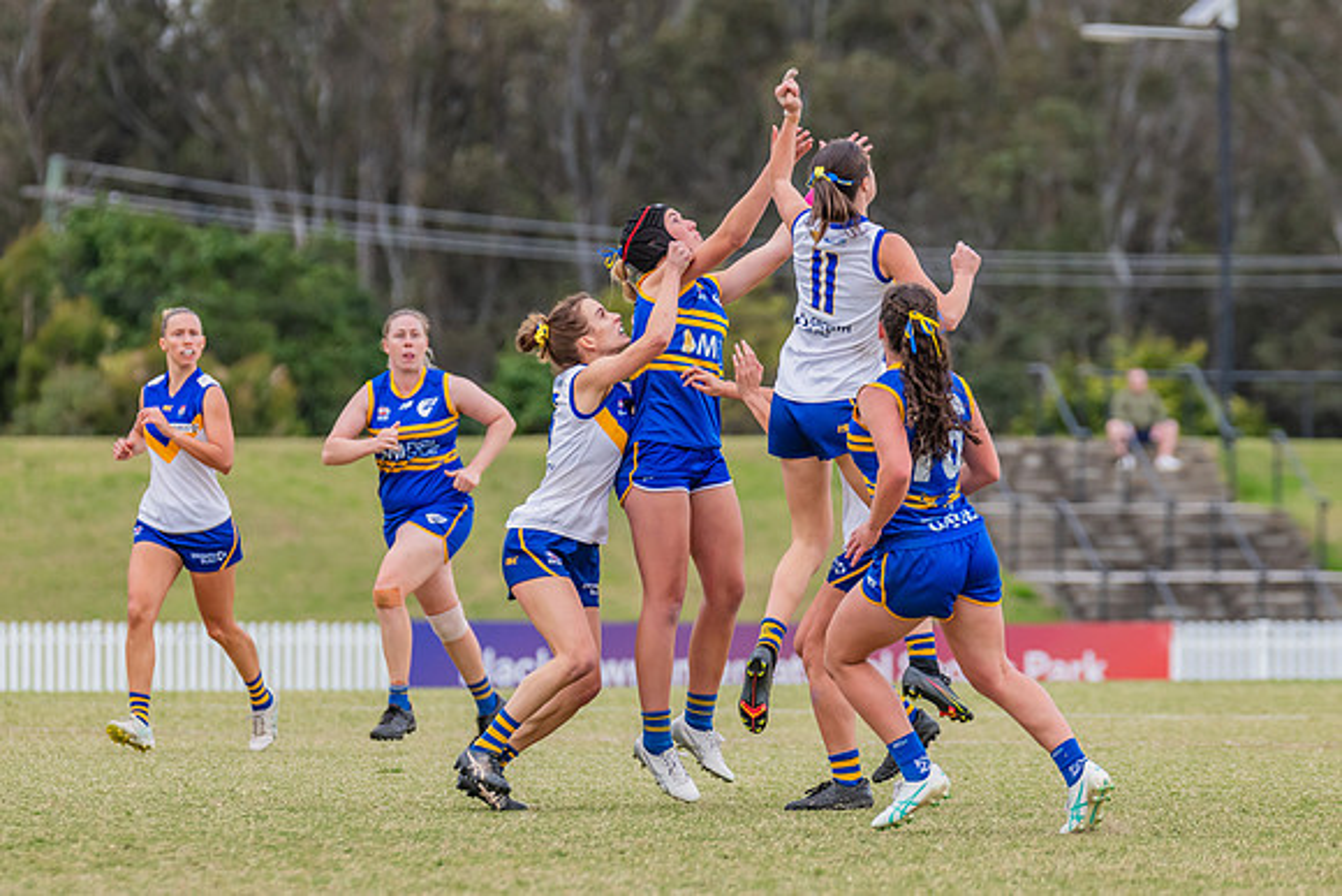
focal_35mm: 360
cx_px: 660
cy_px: 427
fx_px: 13432
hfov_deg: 5.7
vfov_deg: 3.8
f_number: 5.6
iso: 800
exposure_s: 1/1250
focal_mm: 290
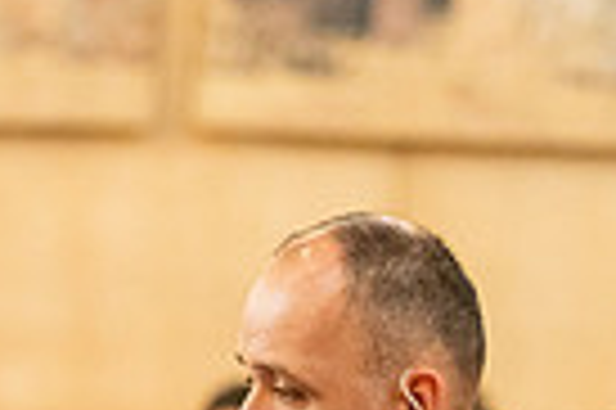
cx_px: 103
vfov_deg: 3.3
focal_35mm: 416
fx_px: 7110
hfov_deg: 5.0
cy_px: 588
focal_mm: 98
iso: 2000
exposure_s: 1/160
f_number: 2.8
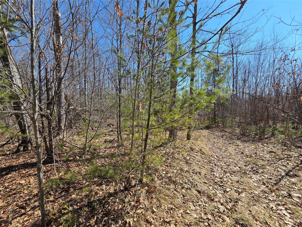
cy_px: 114
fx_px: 113
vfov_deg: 89.9
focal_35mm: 13
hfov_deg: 106.2
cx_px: 151
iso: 100
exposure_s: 1/2430
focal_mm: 2.2
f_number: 2.2
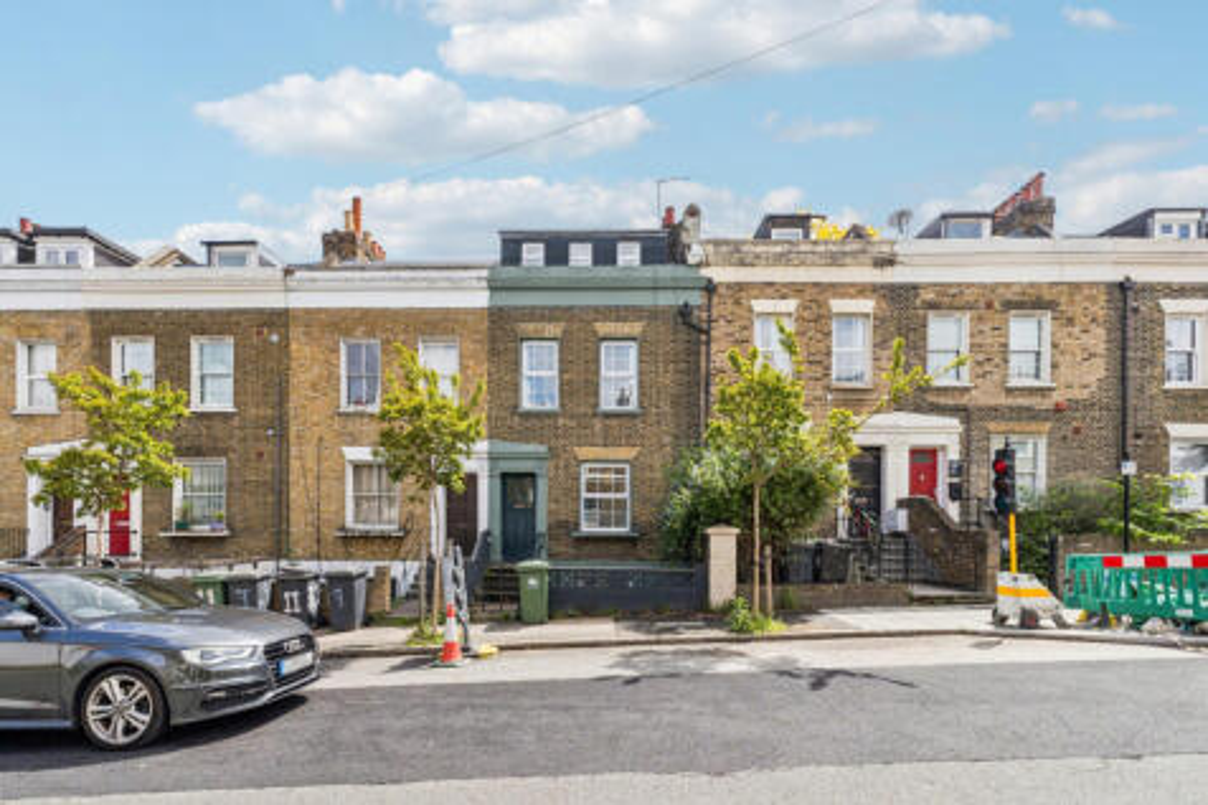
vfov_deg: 77.3
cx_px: 604
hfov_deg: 100.4
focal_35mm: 15
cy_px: 402
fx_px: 503
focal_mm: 10
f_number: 9
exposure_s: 1/250
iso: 320
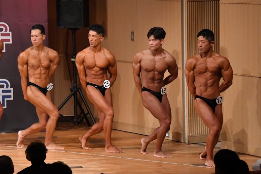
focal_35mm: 255
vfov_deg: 5.4
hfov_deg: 8.1
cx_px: 130
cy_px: 87
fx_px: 1848
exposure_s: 1/400
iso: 10000
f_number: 5.6
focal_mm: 170
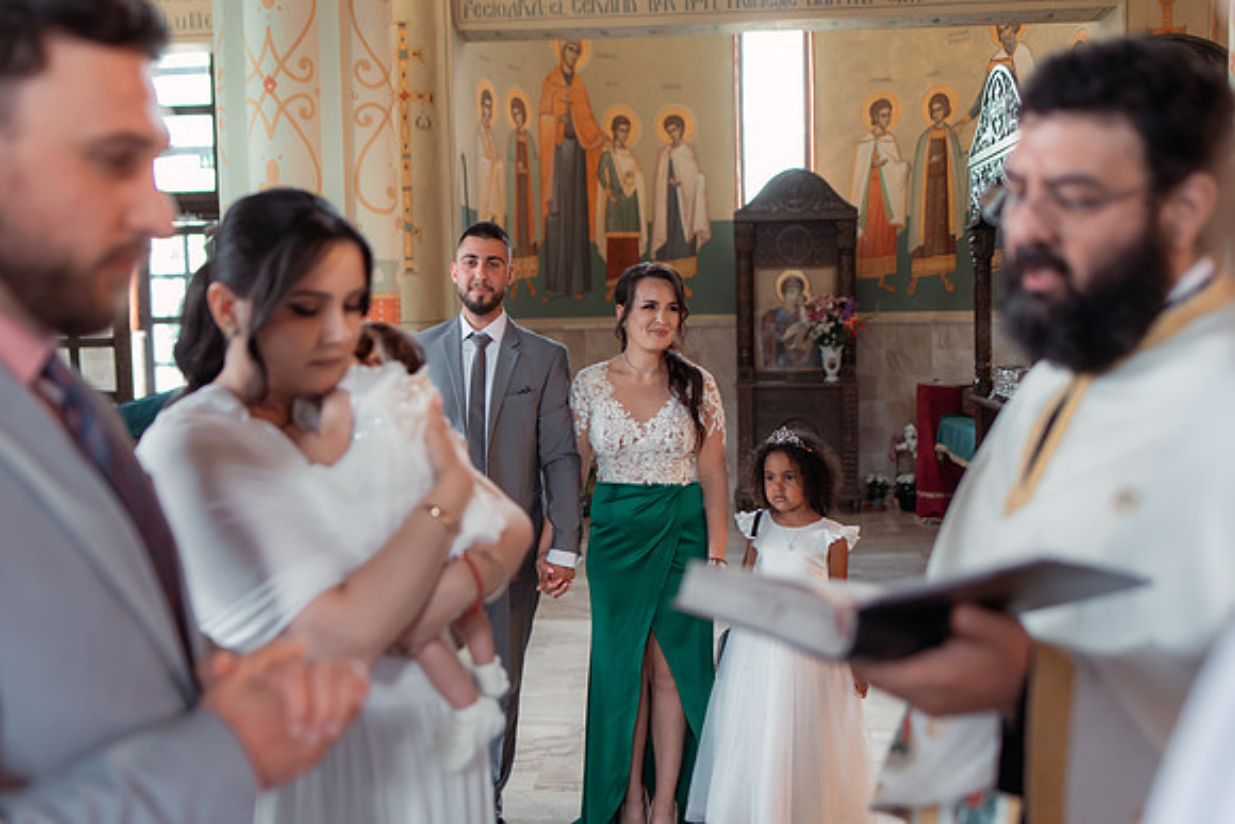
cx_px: 618
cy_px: 412
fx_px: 1201
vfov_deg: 37.9
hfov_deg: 54.4
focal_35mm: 35
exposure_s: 1/200
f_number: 2.2
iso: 1600
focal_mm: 35
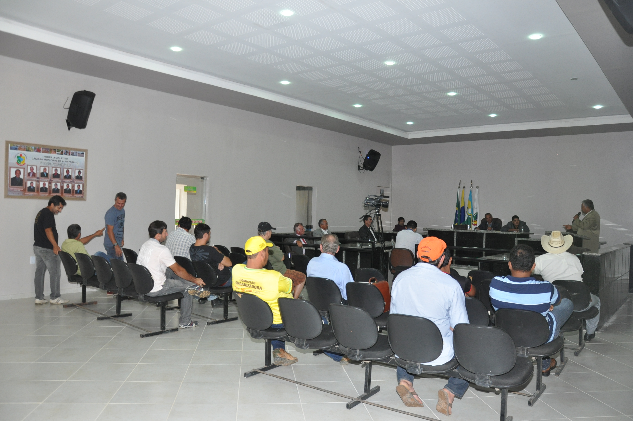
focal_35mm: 27
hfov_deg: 67.4
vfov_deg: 47.8
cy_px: 210
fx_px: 474
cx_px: 316
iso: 800
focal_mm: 18
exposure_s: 1/60
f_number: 4
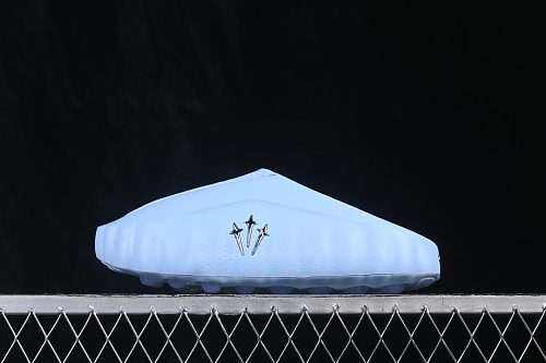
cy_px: 182
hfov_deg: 27.0
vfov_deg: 18.2
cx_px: 273
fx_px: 1137
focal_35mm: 75
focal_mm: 50
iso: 160
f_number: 8
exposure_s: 1/80
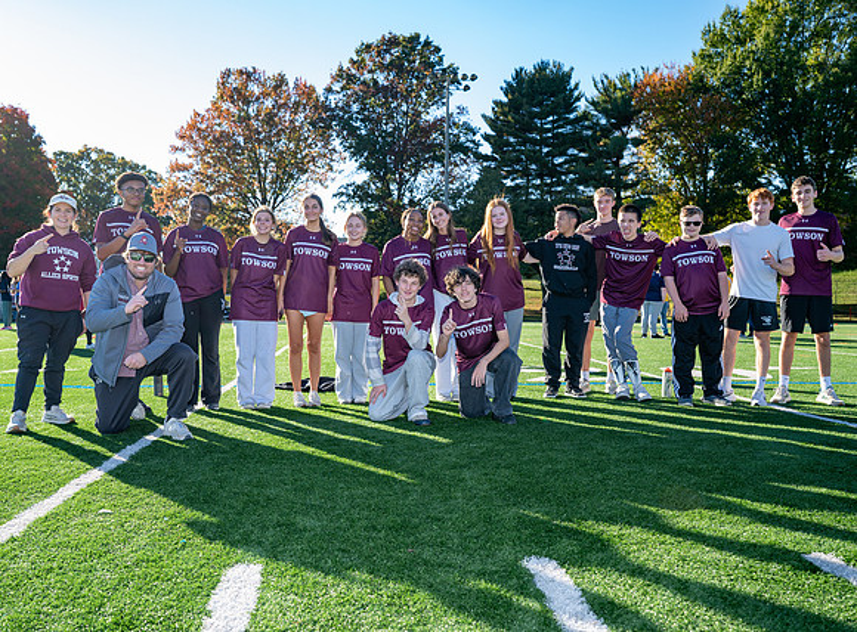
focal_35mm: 32
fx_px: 783
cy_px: 329
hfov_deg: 57.3
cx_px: 404
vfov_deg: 44.0
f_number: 4.5
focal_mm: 28.5
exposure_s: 1/200
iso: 100
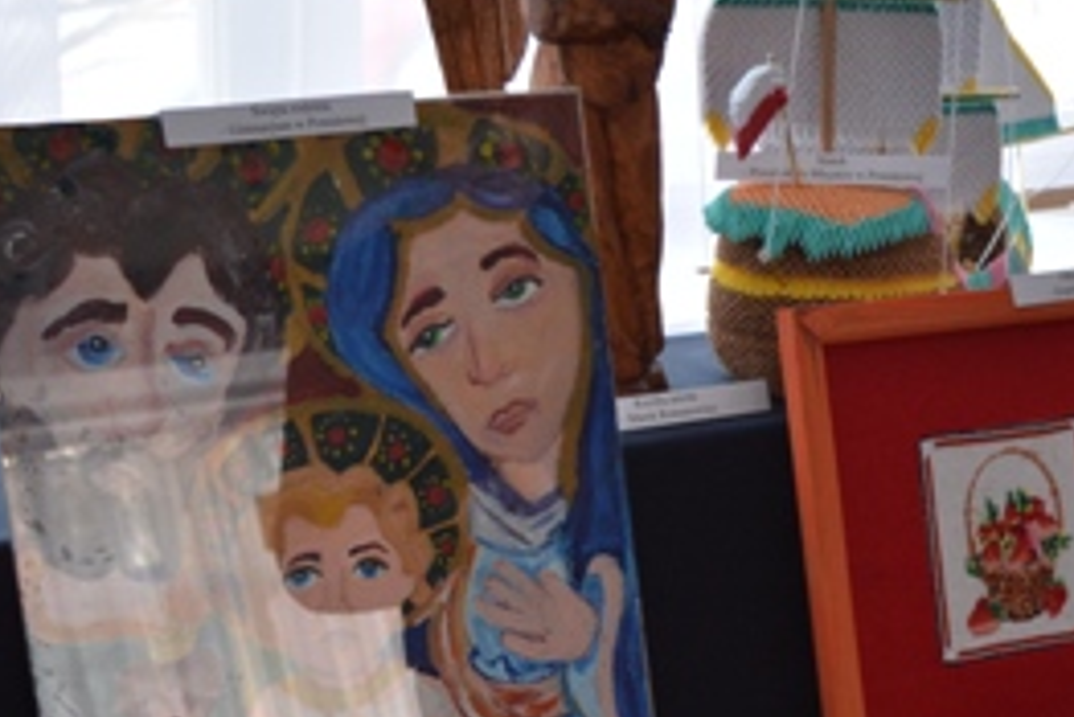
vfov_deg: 15.5
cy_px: 551
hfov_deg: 22.7
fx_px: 2627
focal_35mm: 88
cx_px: 902
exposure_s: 1/60
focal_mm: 24
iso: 800
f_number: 4
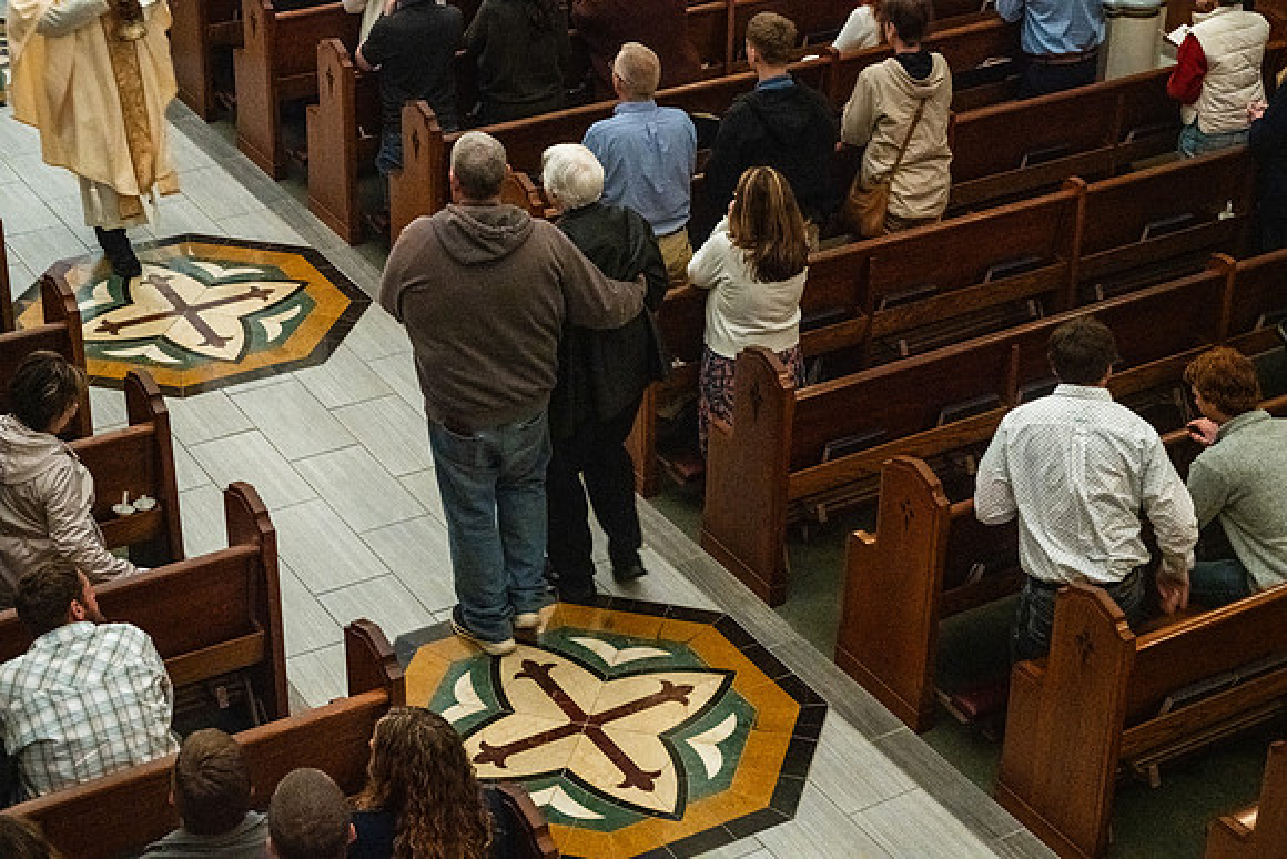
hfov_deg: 31.4
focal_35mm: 64
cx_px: 644
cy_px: 430
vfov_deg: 21.3
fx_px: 2288
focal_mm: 64
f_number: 9
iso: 5000
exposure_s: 1/60
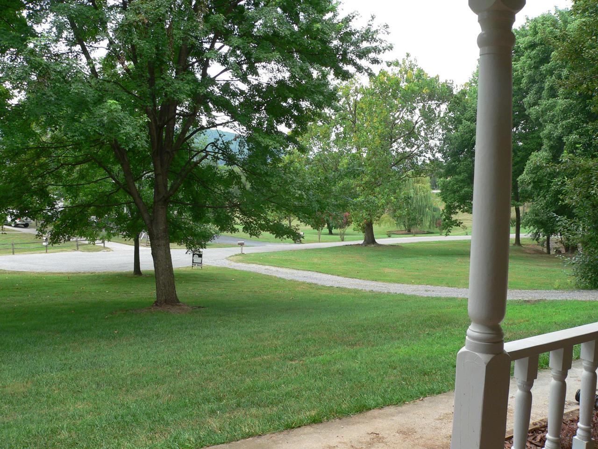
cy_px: 224
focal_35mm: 36
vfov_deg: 39.7
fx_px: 622
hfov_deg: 51.4
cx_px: 299
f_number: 4
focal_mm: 6
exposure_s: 1/125
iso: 80
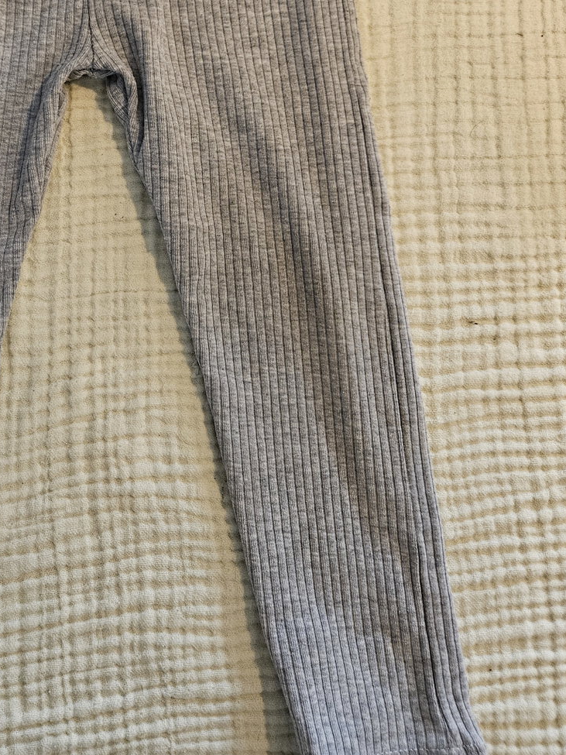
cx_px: 99
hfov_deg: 35.4
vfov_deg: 46.7
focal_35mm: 39
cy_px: 219
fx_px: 850
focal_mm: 5.4
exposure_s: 1/100
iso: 640
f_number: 1.8
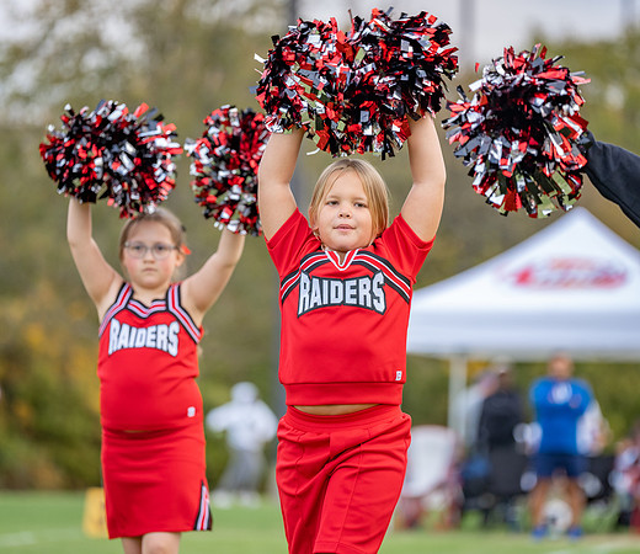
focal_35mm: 201
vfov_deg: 8.1
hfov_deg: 9.3
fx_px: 3926
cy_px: 275
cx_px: 341
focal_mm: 164
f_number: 2.8
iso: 500
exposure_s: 1/500
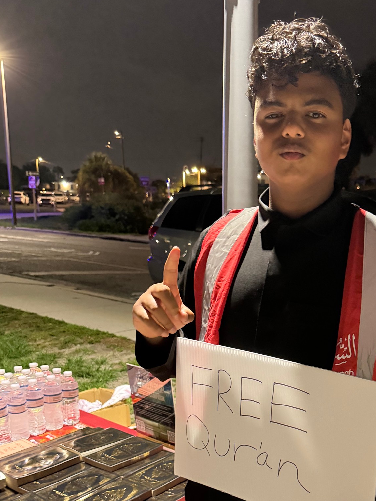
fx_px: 550
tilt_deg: -15.2
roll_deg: -1.3
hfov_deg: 36.9
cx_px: 279
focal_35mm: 38
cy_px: 364
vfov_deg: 47.5
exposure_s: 1/30
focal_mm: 6.76
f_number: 1.78
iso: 1250
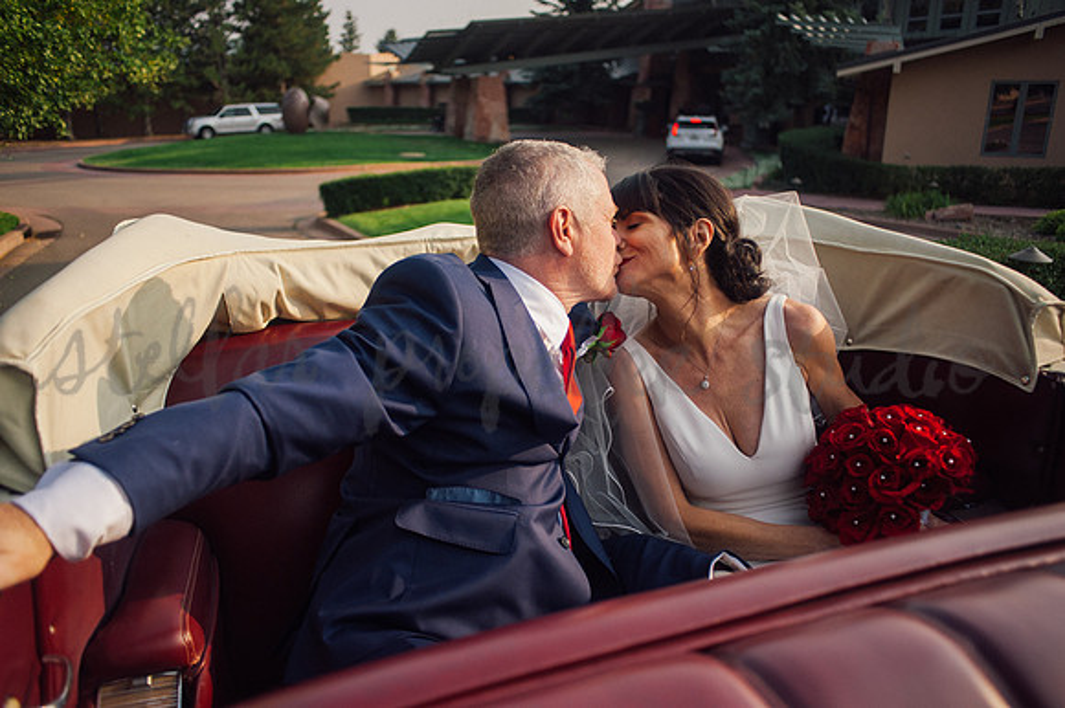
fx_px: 828
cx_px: 532
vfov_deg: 46.4
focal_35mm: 28
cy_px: 354
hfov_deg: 65.5
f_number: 2.8
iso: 1000
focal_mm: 28
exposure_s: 1/6400
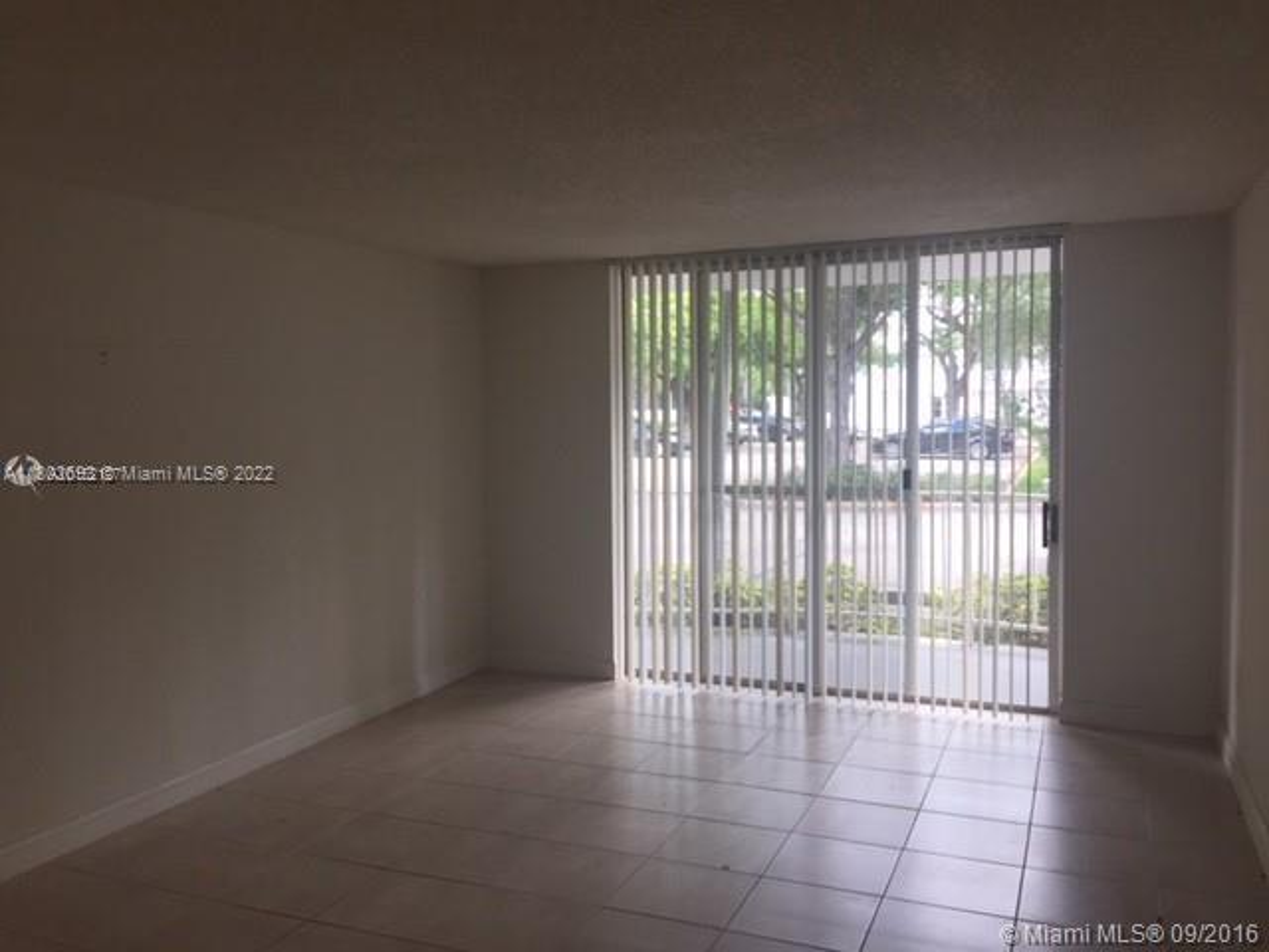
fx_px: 1063
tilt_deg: -2.8
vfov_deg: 48.2
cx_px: 634
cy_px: 476
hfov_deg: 61.7
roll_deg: -0.1
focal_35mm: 29
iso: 32
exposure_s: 1/60
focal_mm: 4.15
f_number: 2.2
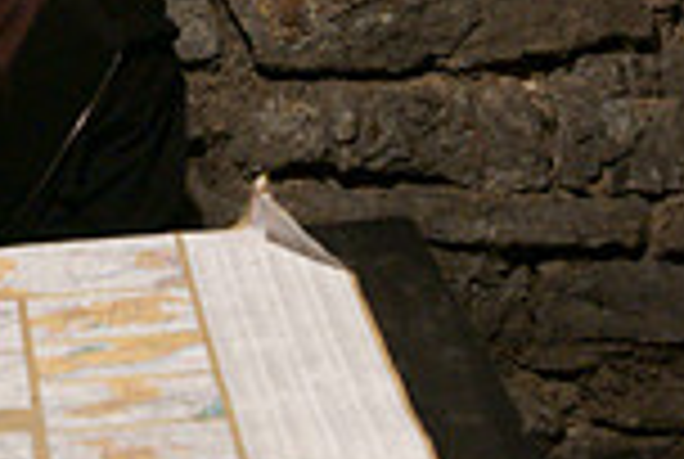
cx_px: -72
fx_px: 3046
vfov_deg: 8.5
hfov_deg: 12.6
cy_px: -196
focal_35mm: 160
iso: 1600
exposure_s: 1/25
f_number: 3.2
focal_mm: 28
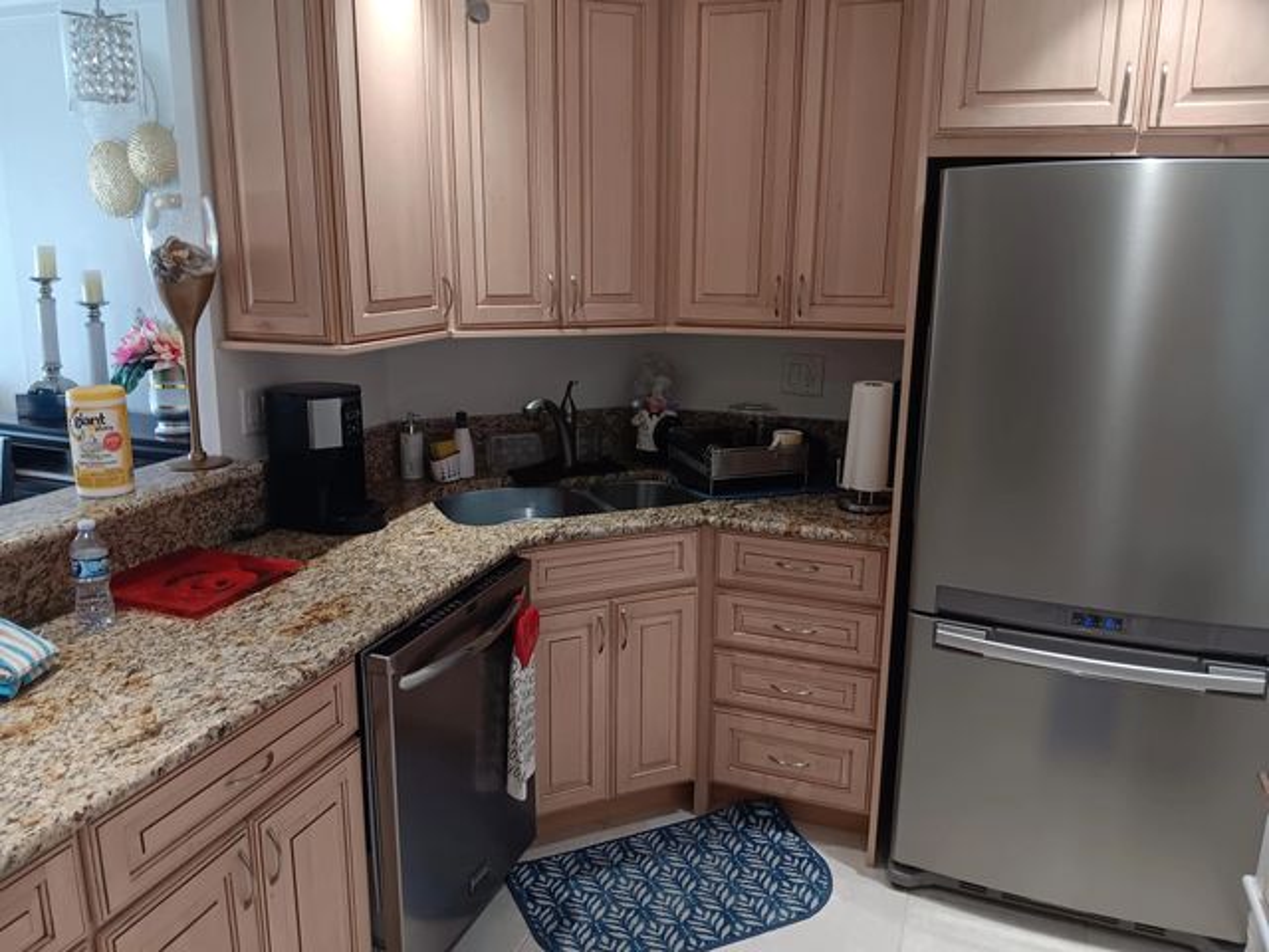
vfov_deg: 53.1
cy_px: 476
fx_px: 953
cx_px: 634
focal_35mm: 26
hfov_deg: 67.3
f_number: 1.8
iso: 80
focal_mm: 3.98
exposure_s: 1/25
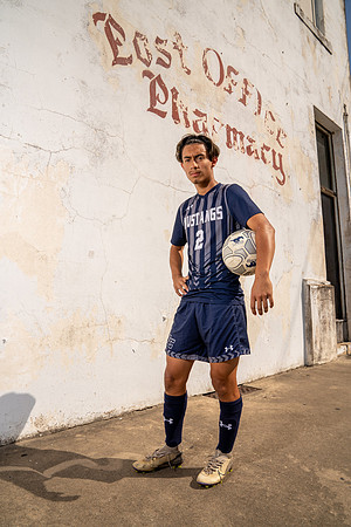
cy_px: 264
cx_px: 176
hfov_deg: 53.1
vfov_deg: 73.7
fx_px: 351
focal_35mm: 24
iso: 125
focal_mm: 24
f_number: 11
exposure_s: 1/250
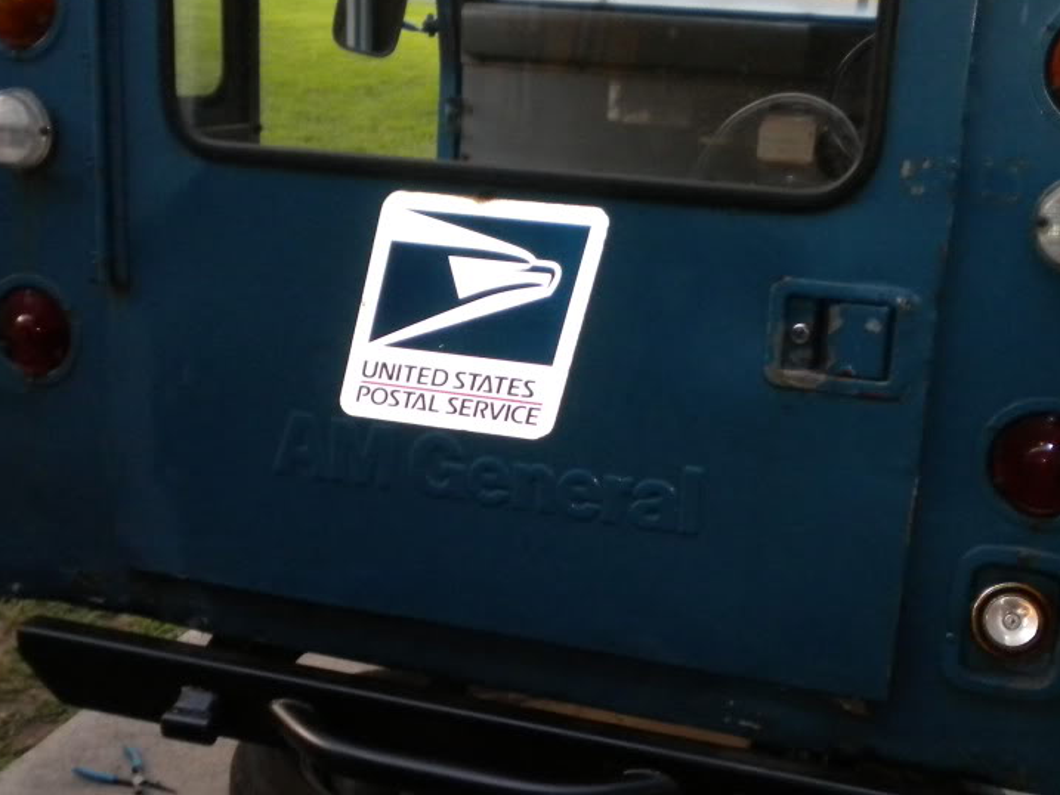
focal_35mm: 50
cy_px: 523
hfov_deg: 38.2
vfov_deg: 28.9
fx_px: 1531
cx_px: 544
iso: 400
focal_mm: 6.3
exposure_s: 1/30
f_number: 3.1
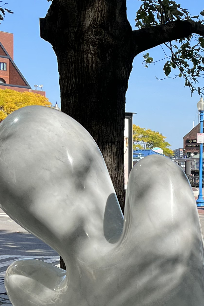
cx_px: 289
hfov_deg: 14.9
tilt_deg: -2.2
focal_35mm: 86
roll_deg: -1.0
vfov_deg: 23.6
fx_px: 731
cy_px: 183
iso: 50
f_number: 1.5
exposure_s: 1/2008
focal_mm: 5.7
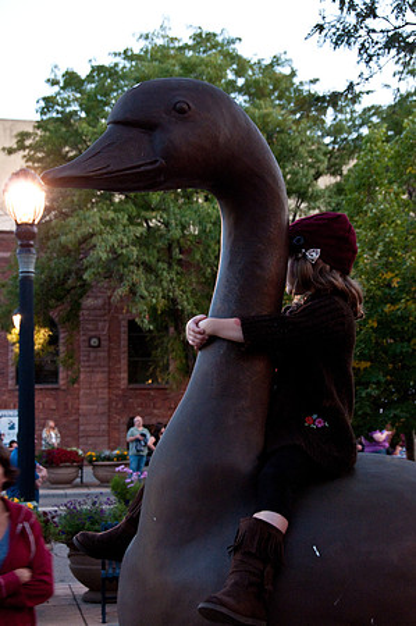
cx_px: 208
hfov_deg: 21.5
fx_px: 1094
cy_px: 313
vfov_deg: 31.9
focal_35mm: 63
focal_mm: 42
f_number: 6.3
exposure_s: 1/15
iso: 1250
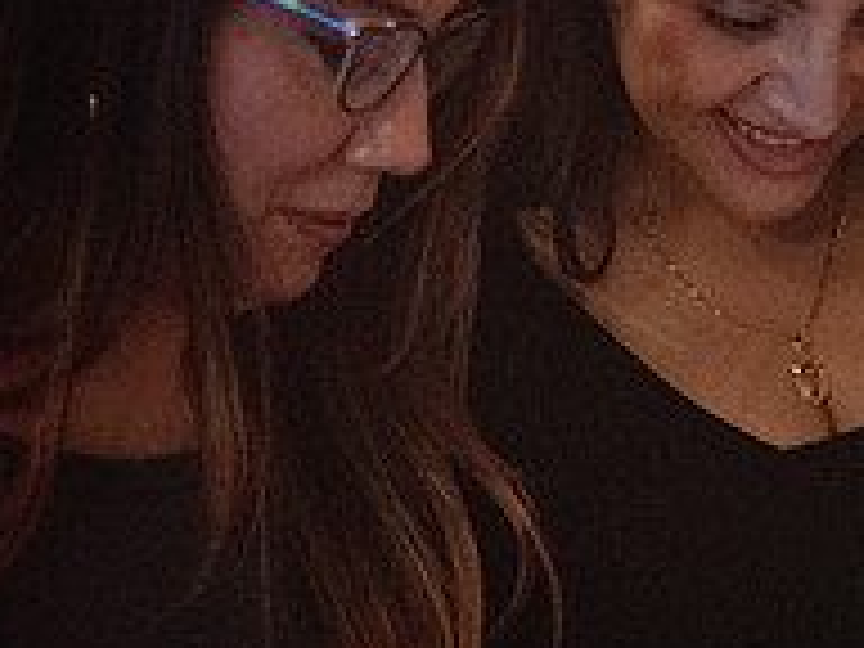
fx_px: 8536
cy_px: 159
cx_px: 756
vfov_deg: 4.3
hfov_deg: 5.8
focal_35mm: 342
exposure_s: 1/200
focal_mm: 85
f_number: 1.8
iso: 6400
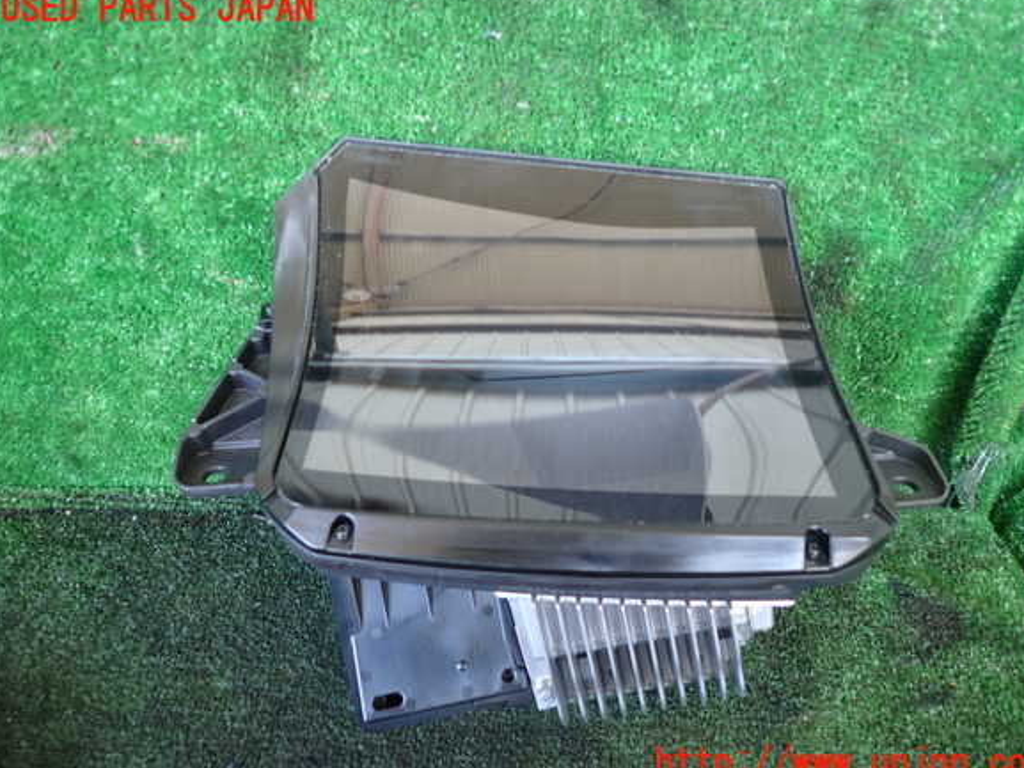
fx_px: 769
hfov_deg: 67.3
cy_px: 387
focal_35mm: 26
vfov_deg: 53.1
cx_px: 524
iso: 200
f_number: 2
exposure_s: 1/40
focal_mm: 4.5
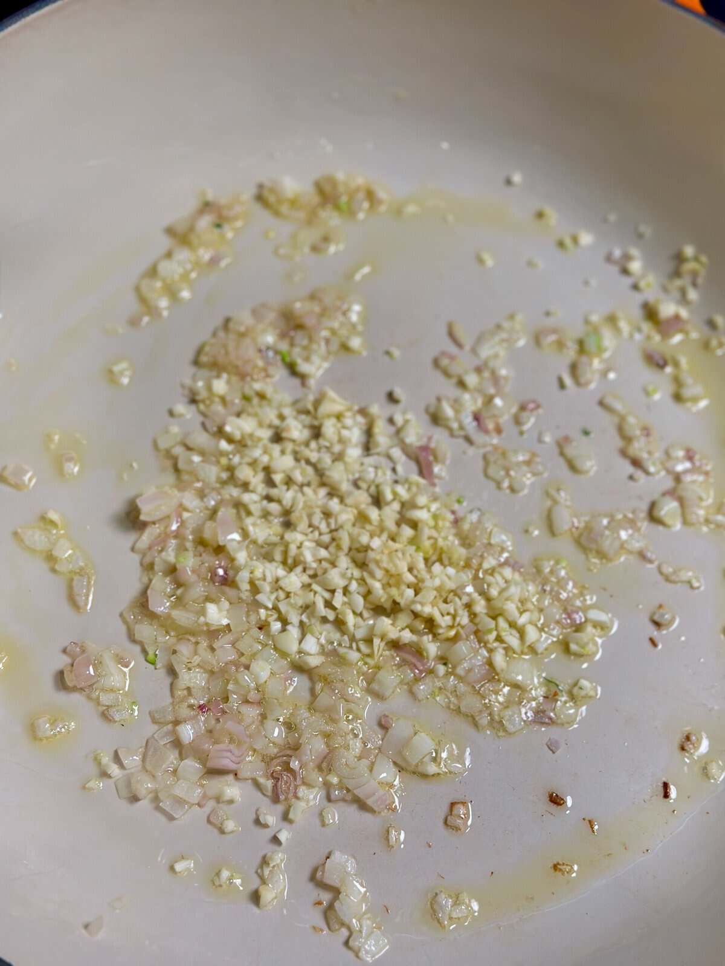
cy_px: 483
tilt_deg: -63.5
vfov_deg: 39.7
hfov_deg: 30.3
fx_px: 1340
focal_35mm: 48
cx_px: 362
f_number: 1.78
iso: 125
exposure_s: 1/169
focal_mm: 6.86
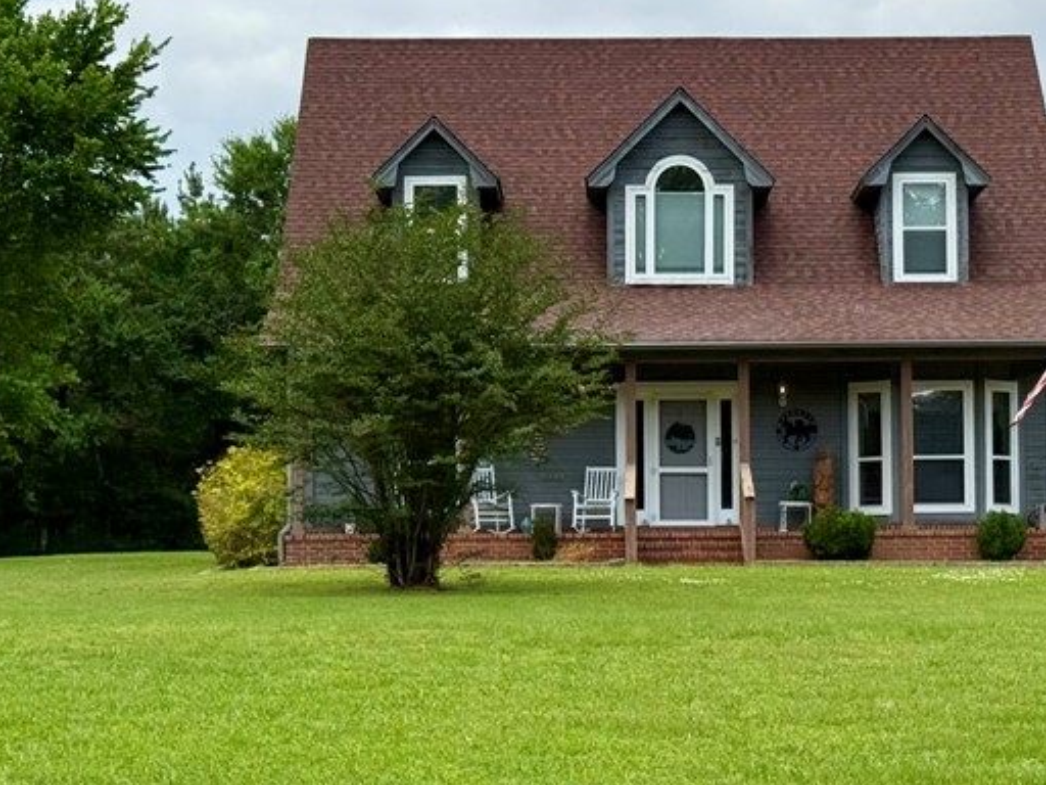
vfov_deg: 15.4
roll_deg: +0.1
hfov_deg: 20.4
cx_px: 664
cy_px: 339
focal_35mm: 96
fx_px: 2901
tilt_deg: +4.5
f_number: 1.78
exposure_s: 1/6536
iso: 64
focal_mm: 6.76
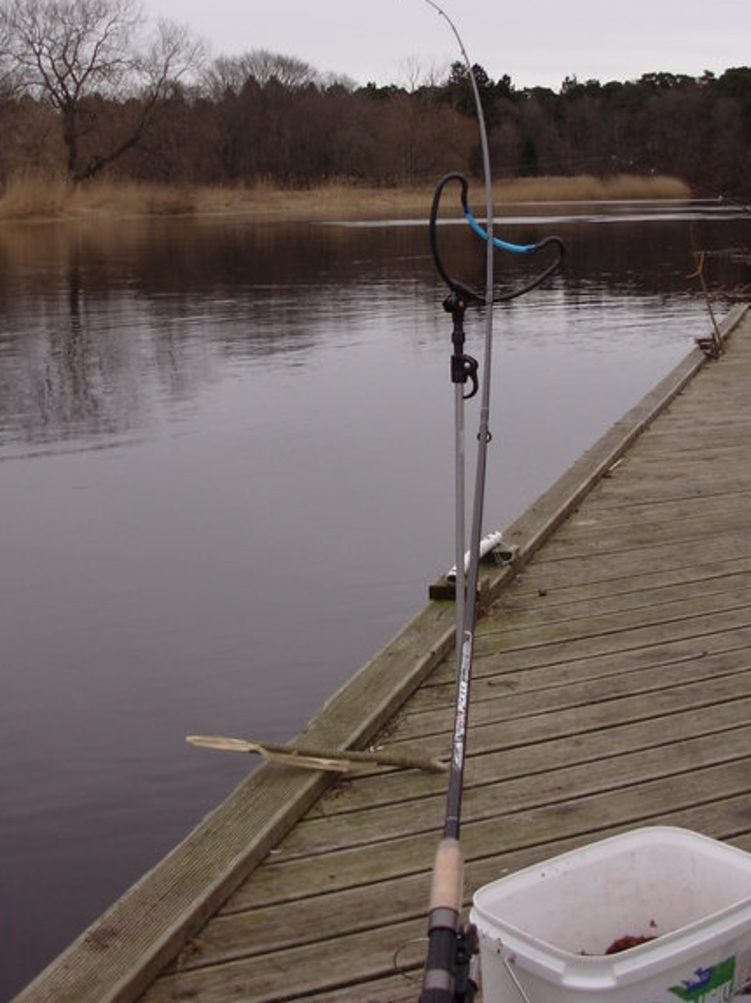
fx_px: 1534
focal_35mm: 53
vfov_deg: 35.7
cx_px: 358
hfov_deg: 27.5
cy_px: 309
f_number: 2.9
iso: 50
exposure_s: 1/148
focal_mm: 6.3
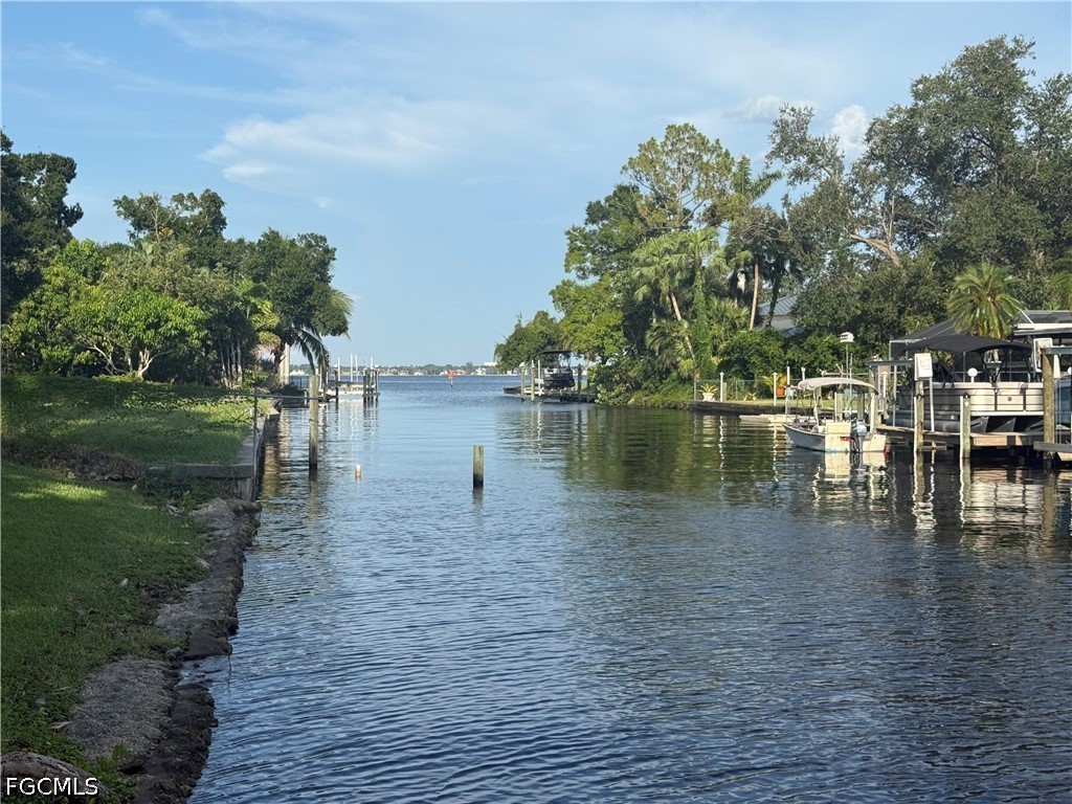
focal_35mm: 48
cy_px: 402
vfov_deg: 30.3
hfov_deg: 39.7
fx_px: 1486
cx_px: 536
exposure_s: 1/3891
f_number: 1.78
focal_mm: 6.76
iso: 64
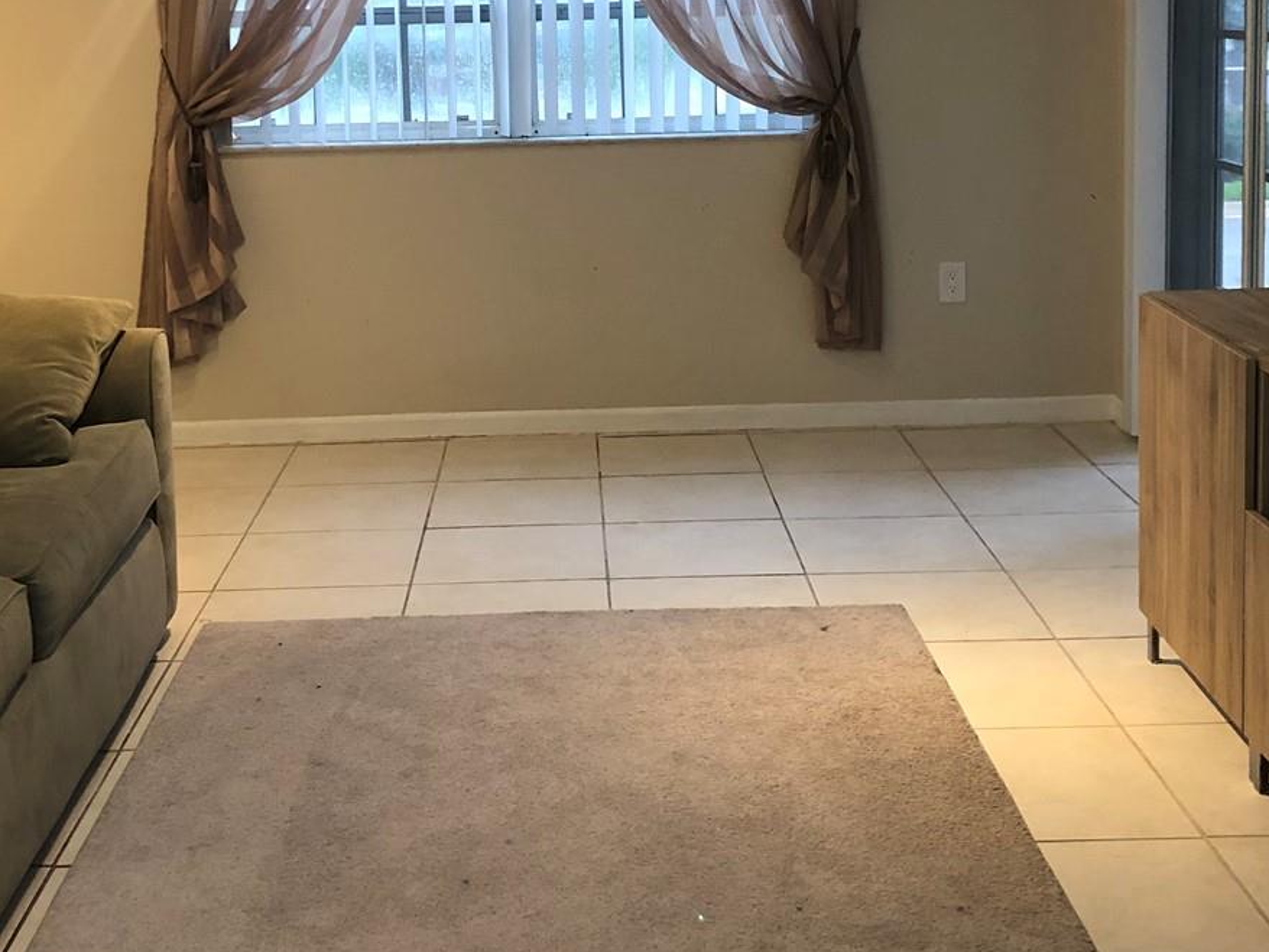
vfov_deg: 28.1
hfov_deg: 37.4
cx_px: 554
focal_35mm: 51
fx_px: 1870
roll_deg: +1.8
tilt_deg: -6.6
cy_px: 215
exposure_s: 1/15
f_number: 1.8
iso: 64
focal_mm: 4
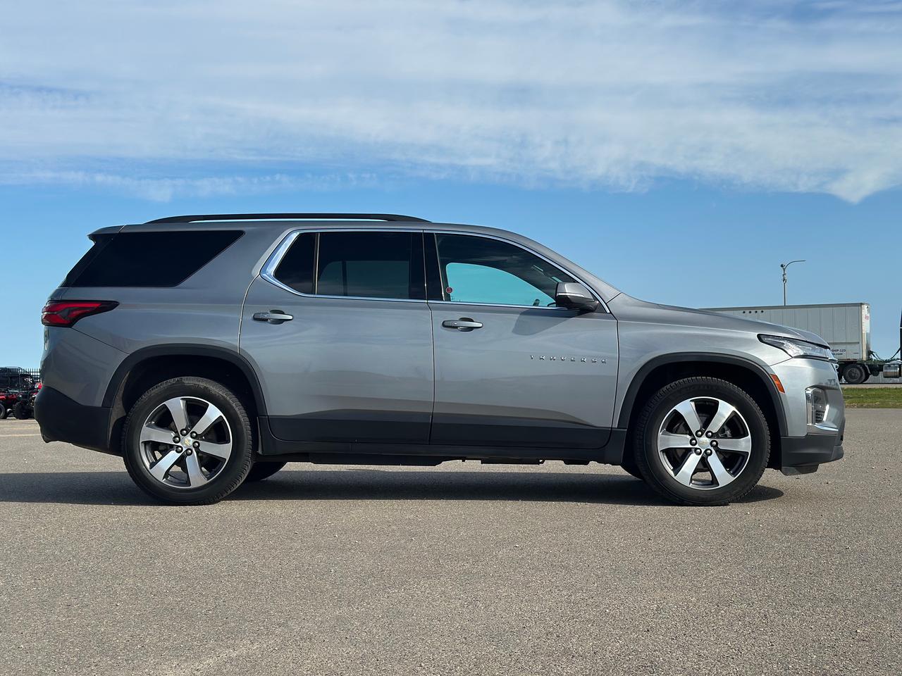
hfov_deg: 39.7
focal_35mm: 48
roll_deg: +0.6
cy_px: 338
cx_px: 451
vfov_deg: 30.3
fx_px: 1251
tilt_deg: +0.8
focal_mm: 6.86
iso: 100
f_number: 1.78
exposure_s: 1/5556
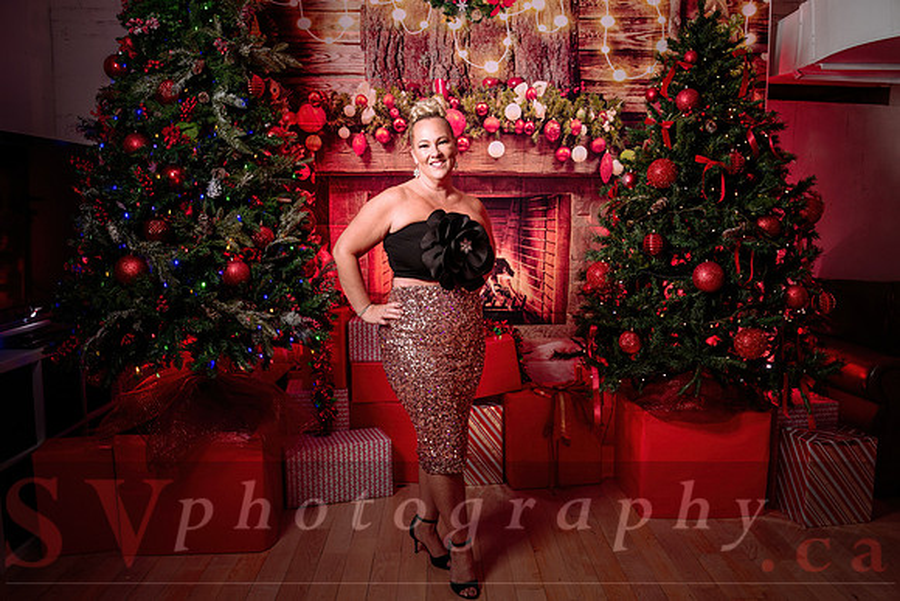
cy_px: 309
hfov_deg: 62.3
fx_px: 744
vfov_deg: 44.0
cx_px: 463
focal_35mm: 30
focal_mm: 28
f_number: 4
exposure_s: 1/160
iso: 500
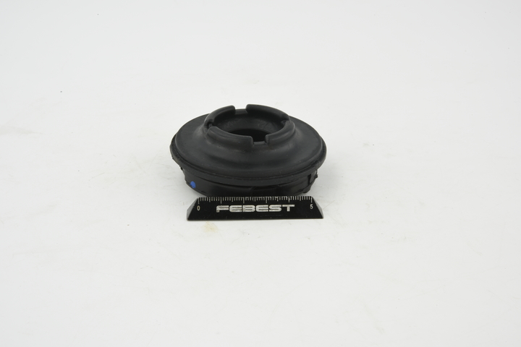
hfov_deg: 33.4
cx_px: 260
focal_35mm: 60
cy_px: 174
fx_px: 868
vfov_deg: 22.6
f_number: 36
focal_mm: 60
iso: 100
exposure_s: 1/4
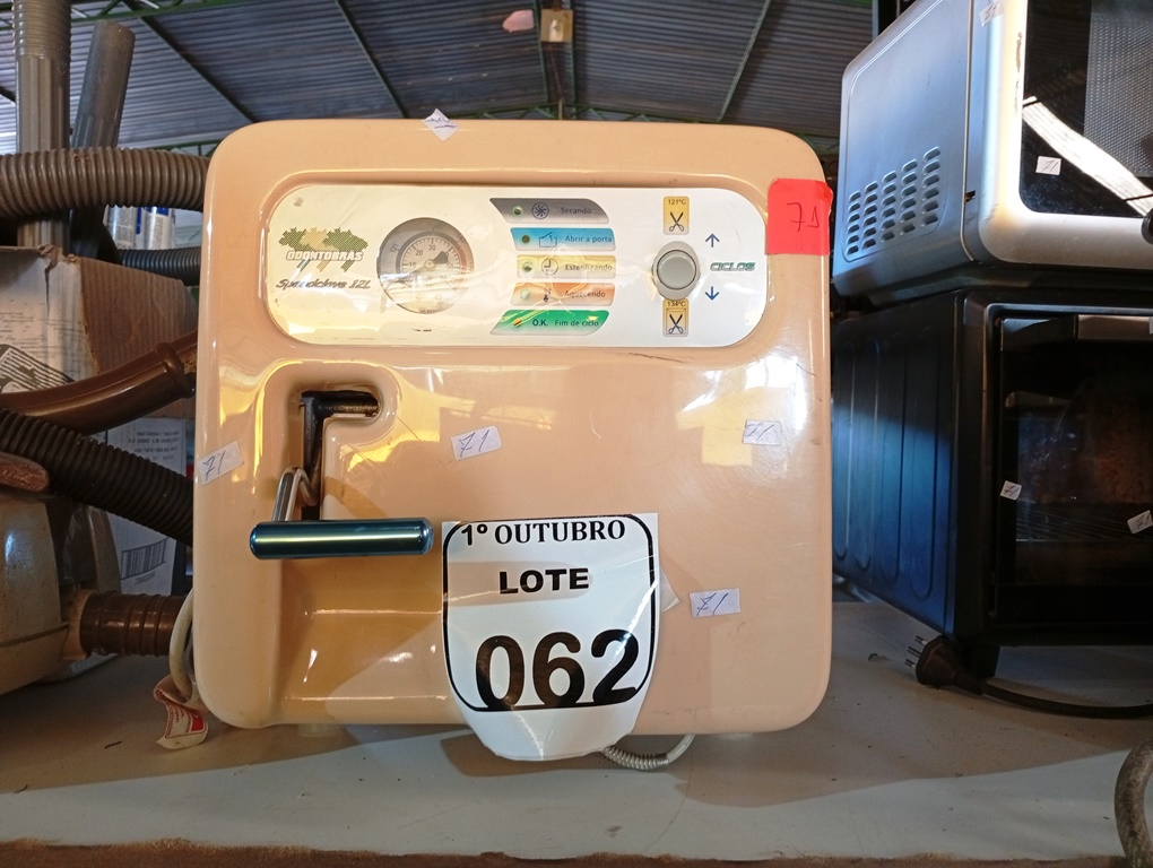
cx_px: 576
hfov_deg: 65.2
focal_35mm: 27
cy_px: 434
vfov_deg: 51.5
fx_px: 901
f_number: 1.8
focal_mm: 3.98
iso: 630
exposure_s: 1/30
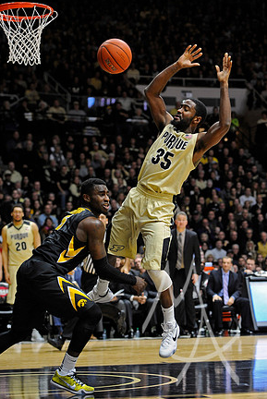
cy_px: 195
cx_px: 130
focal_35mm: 99
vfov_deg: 20.6
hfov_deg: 13.9
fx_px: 1099
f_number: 3.2
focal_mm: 95
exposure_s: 1/800
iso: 3200
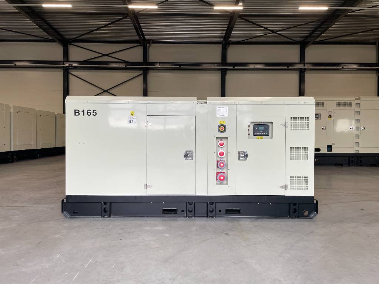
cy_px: 142
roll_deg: -0.6
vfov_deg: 53.1
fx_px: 285
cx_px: 190
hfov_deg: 67.3
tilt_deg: -2.1
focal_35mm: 26
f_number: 1.6
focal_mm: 4.2
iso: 80
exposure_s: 1/100
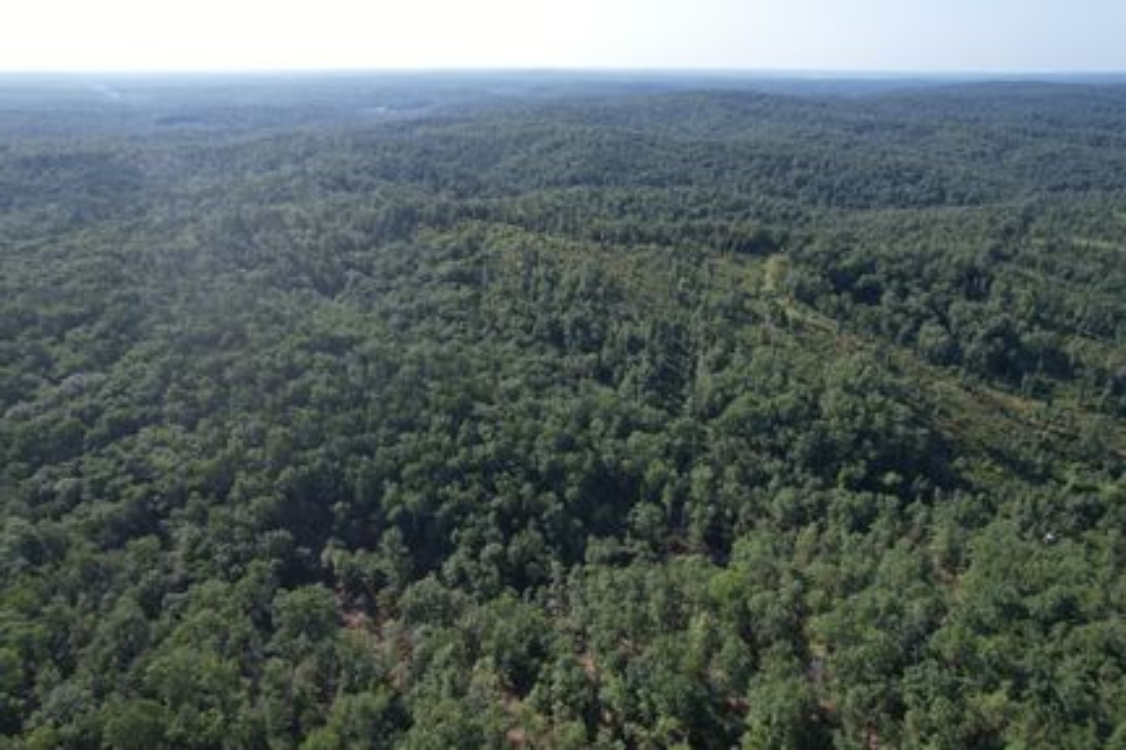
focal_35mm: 22
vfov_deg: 57.2
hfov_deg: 78.6
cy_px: 375
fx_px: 688
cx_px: 563
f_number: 2.8
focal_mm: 8.38
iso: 100
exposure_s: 1/1250
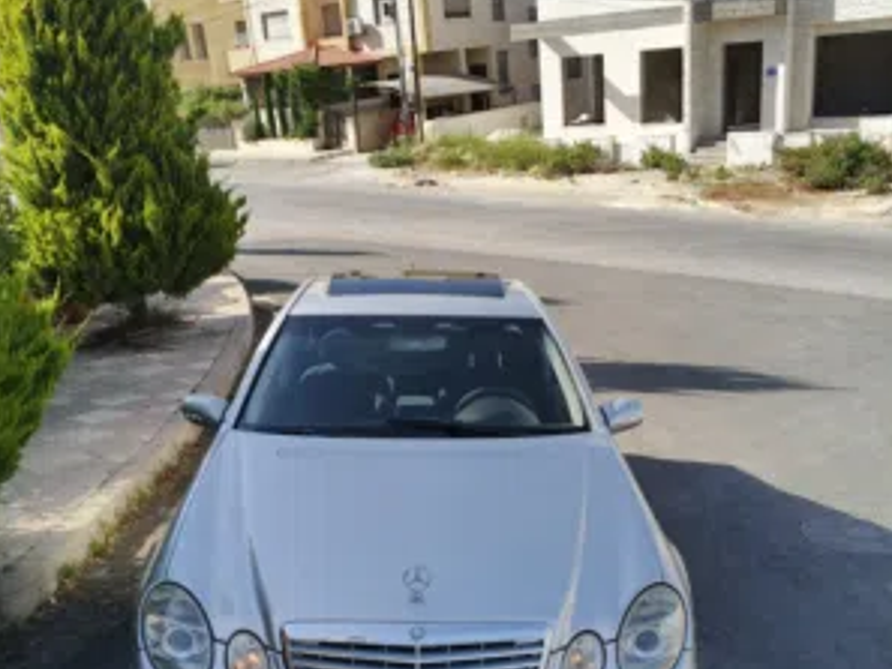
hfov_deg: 58.3
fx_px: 799
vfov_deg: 44.5
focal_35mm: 31
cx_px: 444
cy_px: 471
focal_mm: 4.09
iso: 50
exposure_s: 1/255
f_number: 1.6
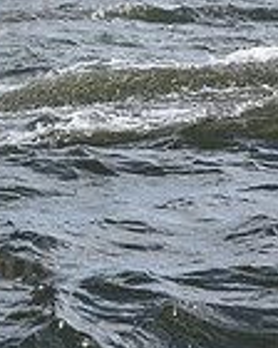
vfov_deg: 7.0
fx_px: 2808
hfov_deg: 5.5
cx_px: -350
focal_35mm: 273
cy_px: -63
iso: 250
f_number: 8
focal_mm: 70
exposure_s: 1/1000
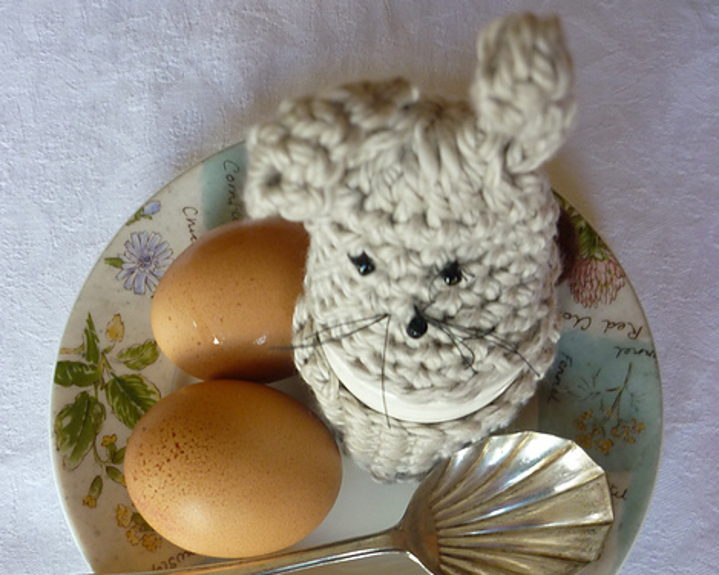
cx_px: 354
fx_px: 936
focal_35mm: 44
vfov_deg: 33.2
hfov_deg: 42.0
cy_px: 462
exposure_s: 1/30
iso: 160
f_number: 2.8
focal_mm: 5.5
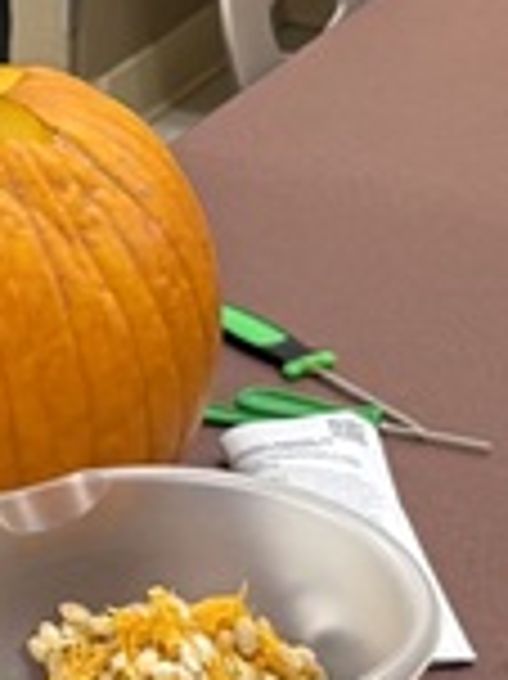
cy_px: 207
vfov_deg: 11.2
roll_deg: +1.0
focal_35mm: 176
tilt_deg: -23.0
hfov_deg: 8.3
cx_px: -171
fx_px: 3449
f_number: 1.6
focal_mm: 5.96
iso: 125
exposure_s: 1/60
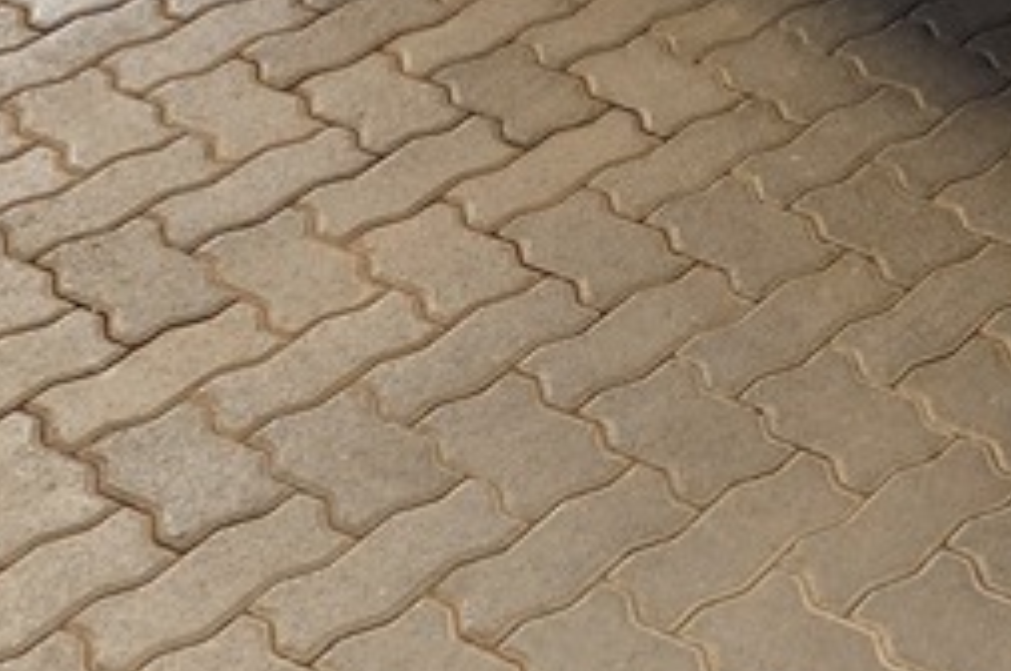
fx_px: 2721
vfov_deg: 12.6
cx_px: 1742
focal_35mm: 97
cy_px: -619
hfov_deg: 17.6
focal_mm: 6.25
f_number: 1.7
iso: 100
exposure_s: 1/180
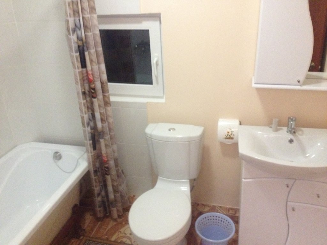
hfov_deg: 52.6
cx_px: 164
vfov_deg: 40.7
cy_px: 122
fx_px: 331
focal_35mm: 35
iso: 500
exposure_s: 1/15
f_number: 2.4
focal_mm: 4.28
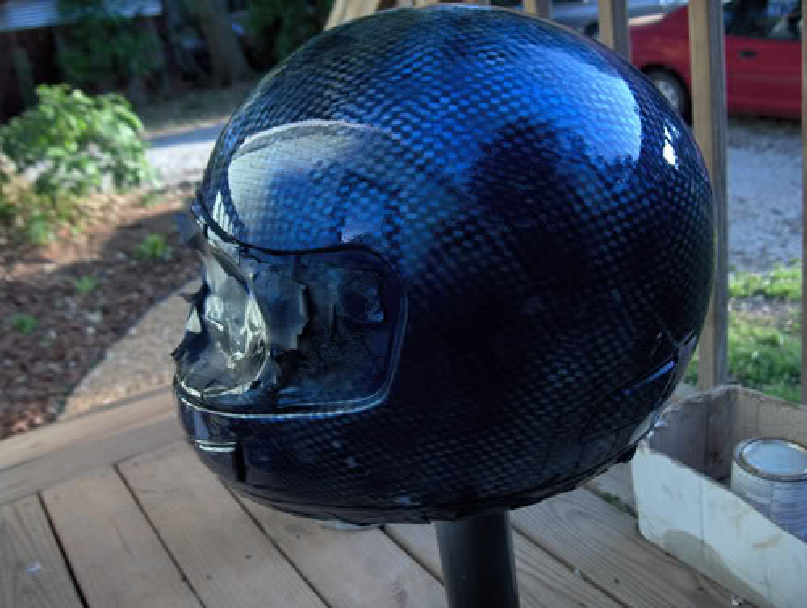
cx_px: 404
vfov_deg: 36.9
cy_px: 304
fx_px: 911
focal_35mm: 39
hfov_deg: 47.8
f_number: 2.8
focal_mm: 8
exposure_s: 1/85.8
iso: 200
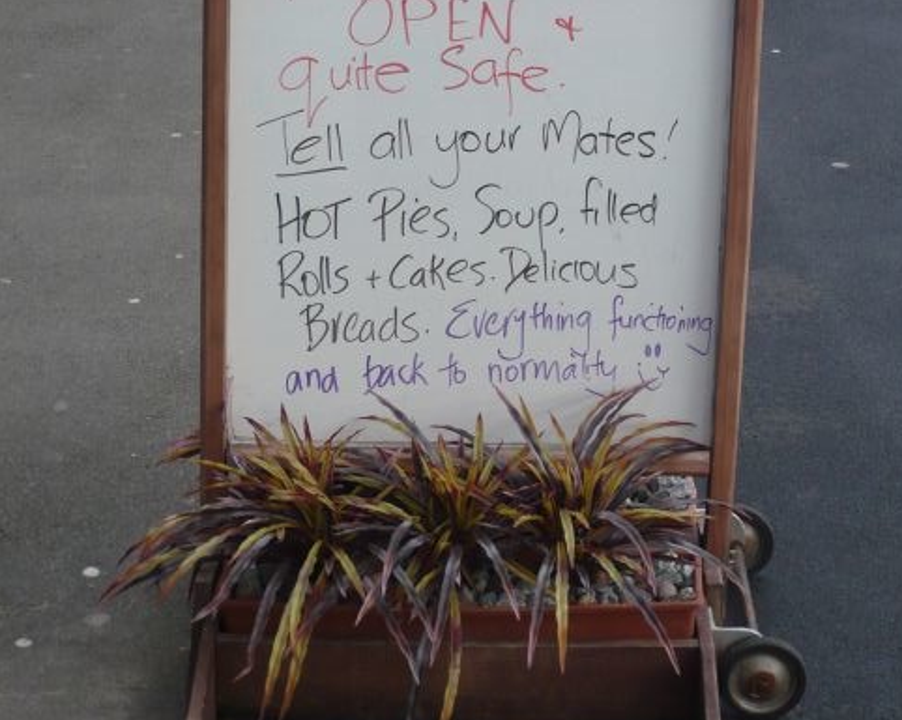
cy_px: 19
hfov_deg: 20.4
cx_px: 558
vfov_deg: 16.1
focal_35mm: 94
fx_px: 2508
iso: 100
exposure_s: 1/125
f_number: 4.1
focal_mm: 9.5
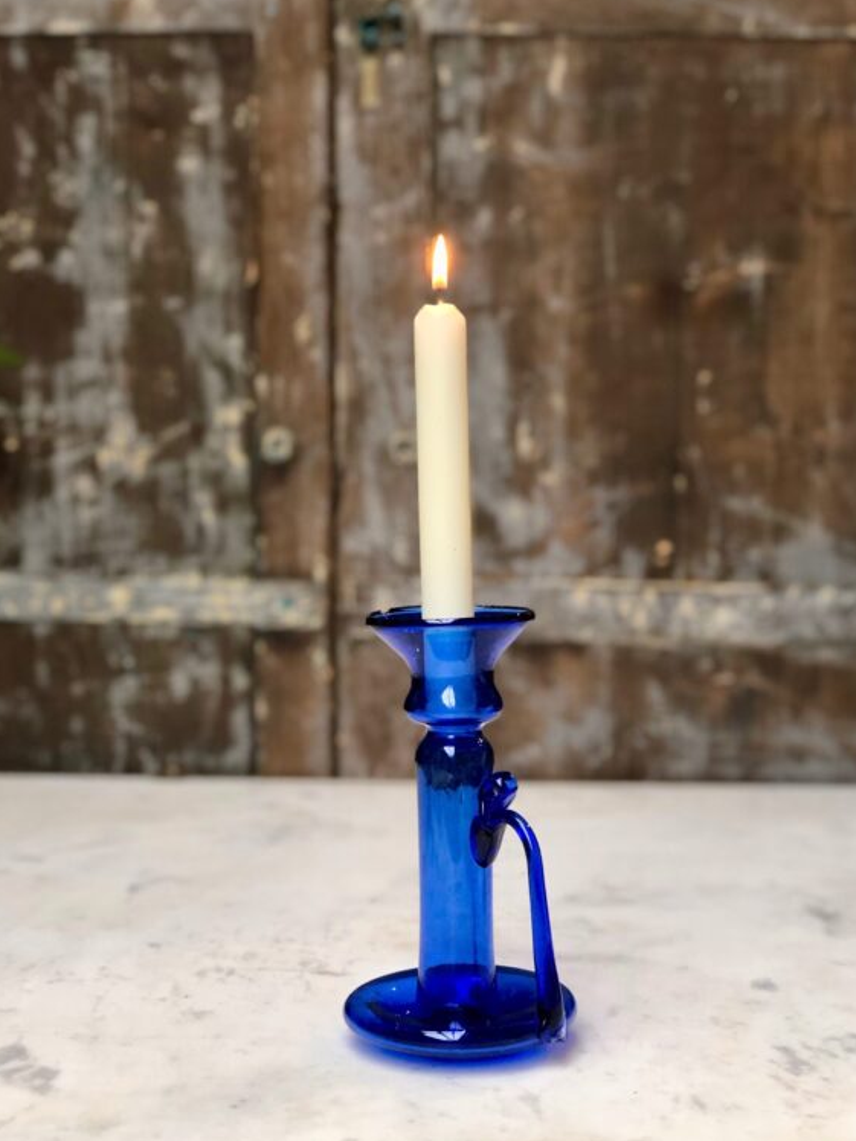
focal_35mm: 61
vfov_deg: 31.7
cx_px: 450
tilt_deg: -5.8
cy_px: 599
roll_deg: -0.3
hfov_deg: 24.0
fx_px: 2011
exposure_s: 1/33
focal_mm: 6.6
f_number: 2.8
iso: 64
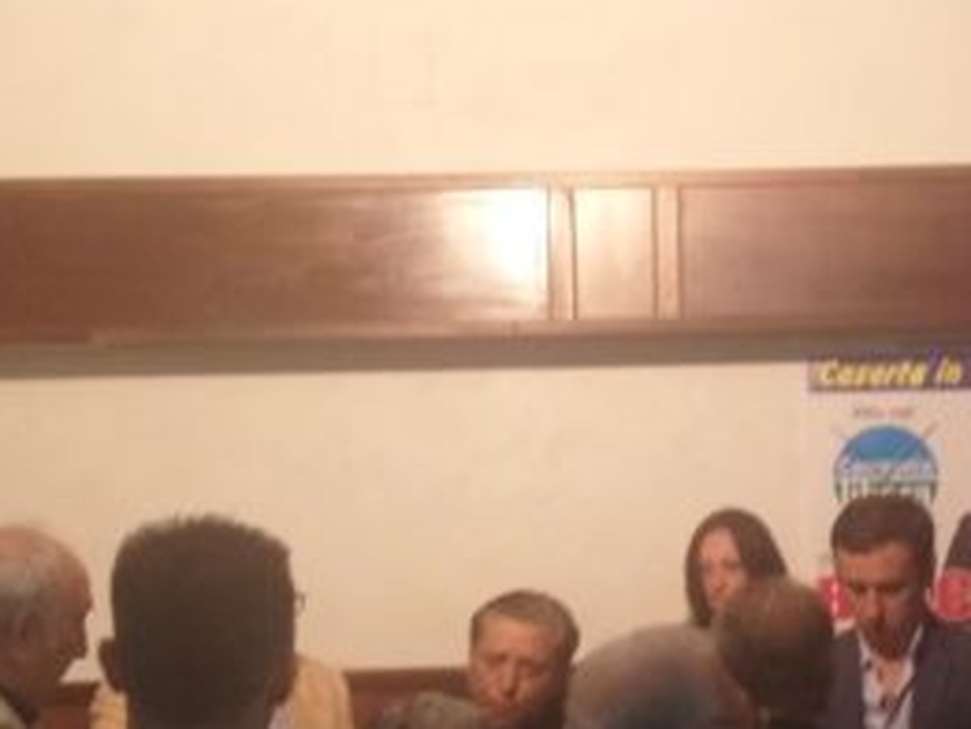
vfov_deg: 14.4
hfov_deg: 18.7
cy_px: 439
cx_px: 919
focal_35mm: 103
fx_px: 2891
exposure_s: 1/20
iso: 125
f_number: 2.4
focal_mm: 4.28
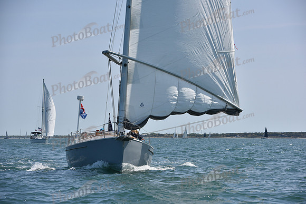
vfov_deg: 11.2
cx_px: 153
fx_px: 1037
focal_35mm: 122
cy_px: 102
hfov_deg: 16.8
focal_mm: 122
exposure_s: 1/800
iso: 320
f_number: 7.1
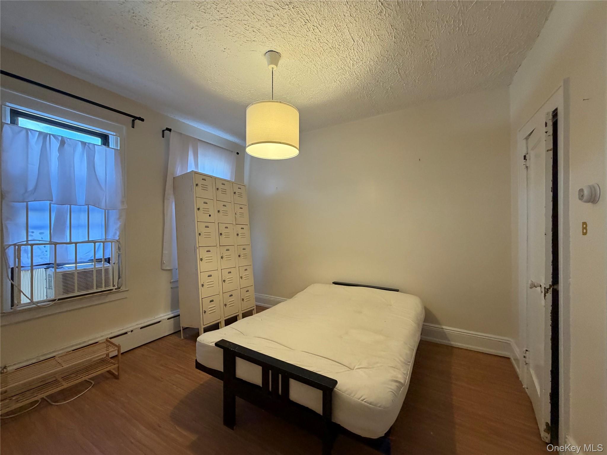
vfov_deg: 85.7
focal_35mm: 14
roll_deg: +0.5
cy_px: 228
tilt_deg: +0.9
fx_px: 245
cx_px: 304
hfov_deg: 102.1
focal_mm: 2.22
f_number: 2.2
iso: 320
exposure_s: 1/120
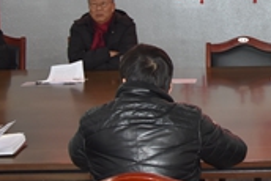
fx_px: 655
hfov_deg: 22.2
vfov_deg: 15.6
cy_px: 26
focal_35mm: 87
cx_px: 291
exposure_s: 1/60
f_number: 3.5
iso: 720
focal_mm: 20
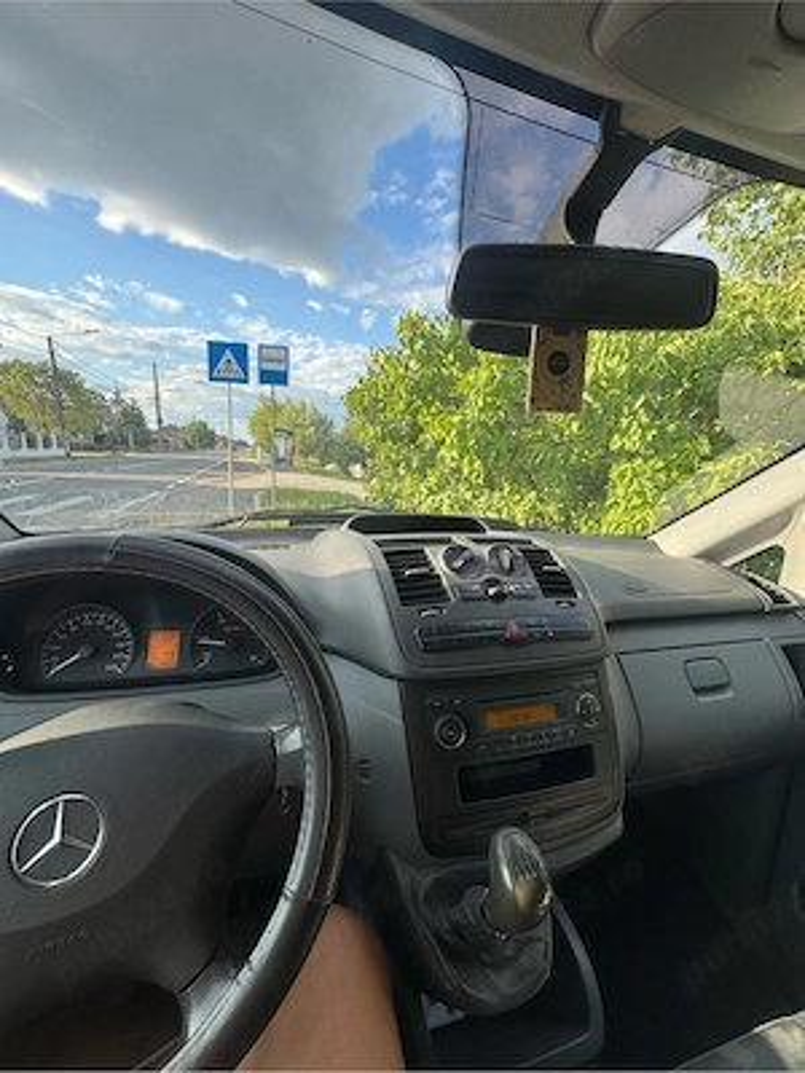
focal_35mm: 14
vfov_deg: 102.1
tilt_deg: -10.4
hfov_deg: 85.7
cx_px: 402
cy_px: 536
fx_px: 434
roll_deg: -2.9
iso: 40
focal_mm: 2.22
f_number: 2.2
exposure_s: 1/260
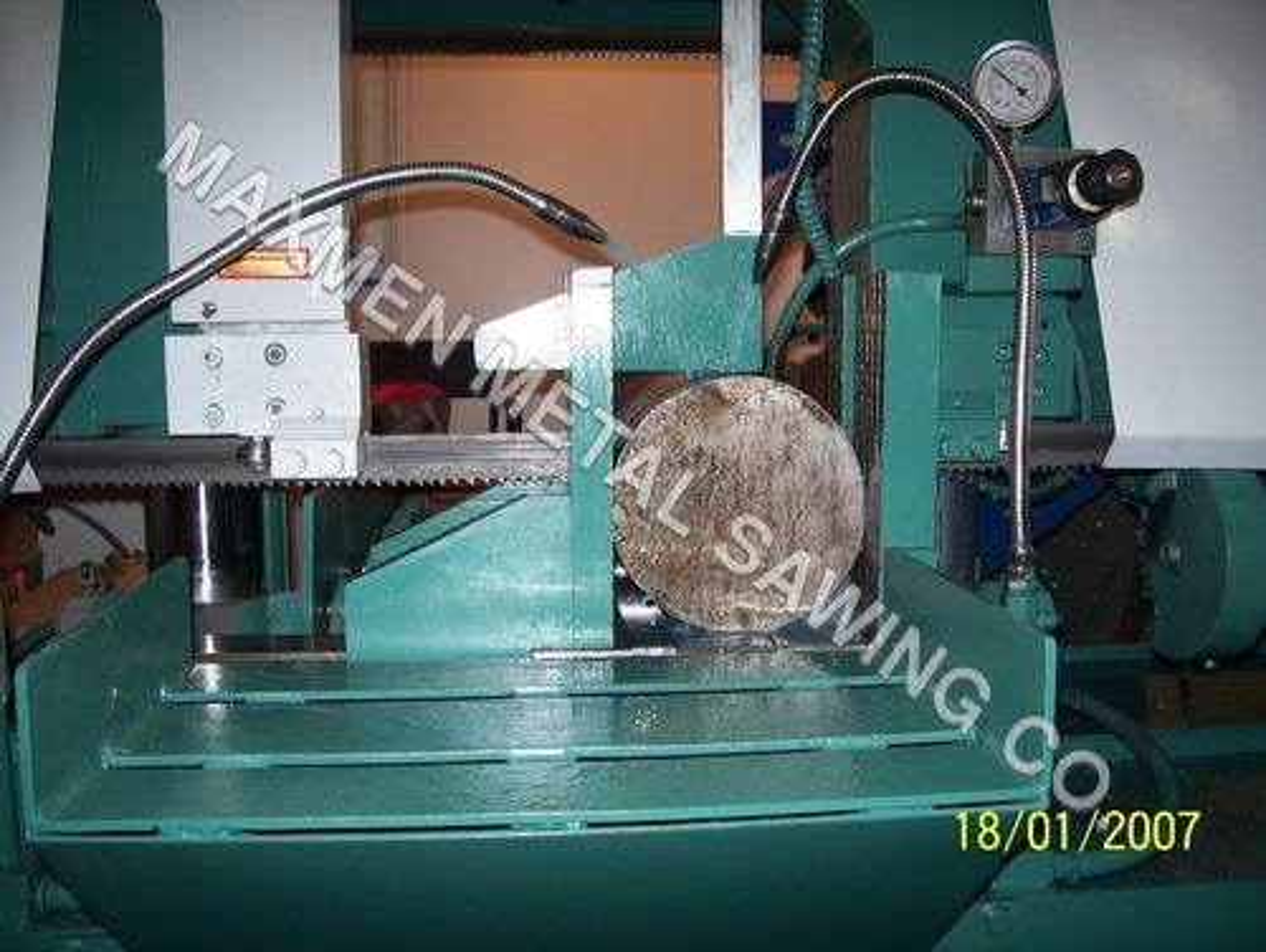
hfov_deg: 53.9
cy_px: 476
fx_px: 1245
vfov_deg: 41.9
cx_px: 633
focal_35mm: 34
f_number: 2.7
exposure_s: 1/50
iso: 80
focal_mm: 5.6
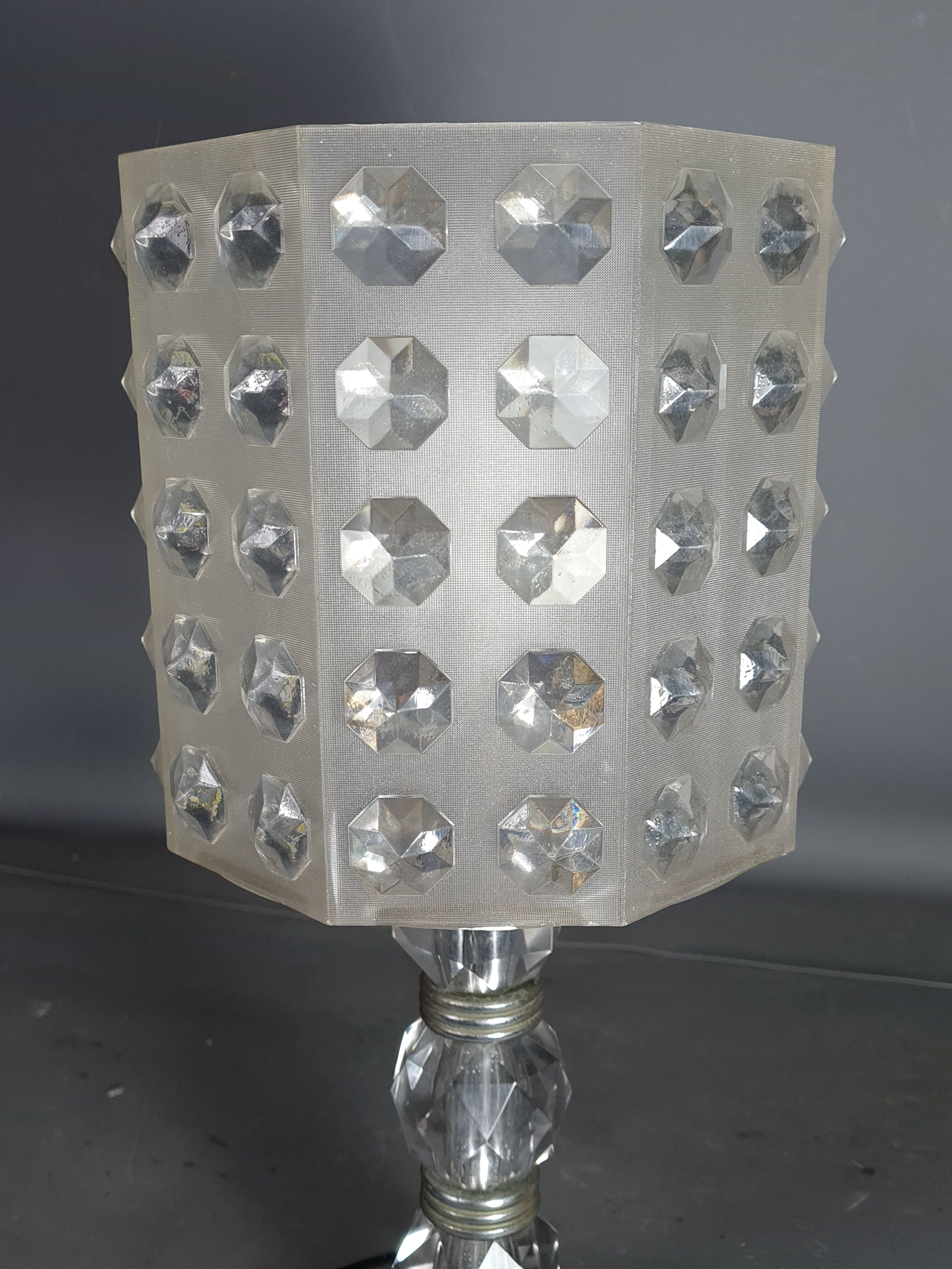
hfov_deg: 53.1
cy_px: 634
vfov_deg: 67.3
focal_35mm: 26
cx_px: 476
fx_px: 953
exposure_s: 1/100
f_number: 1.8
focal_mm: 5.4
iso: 80
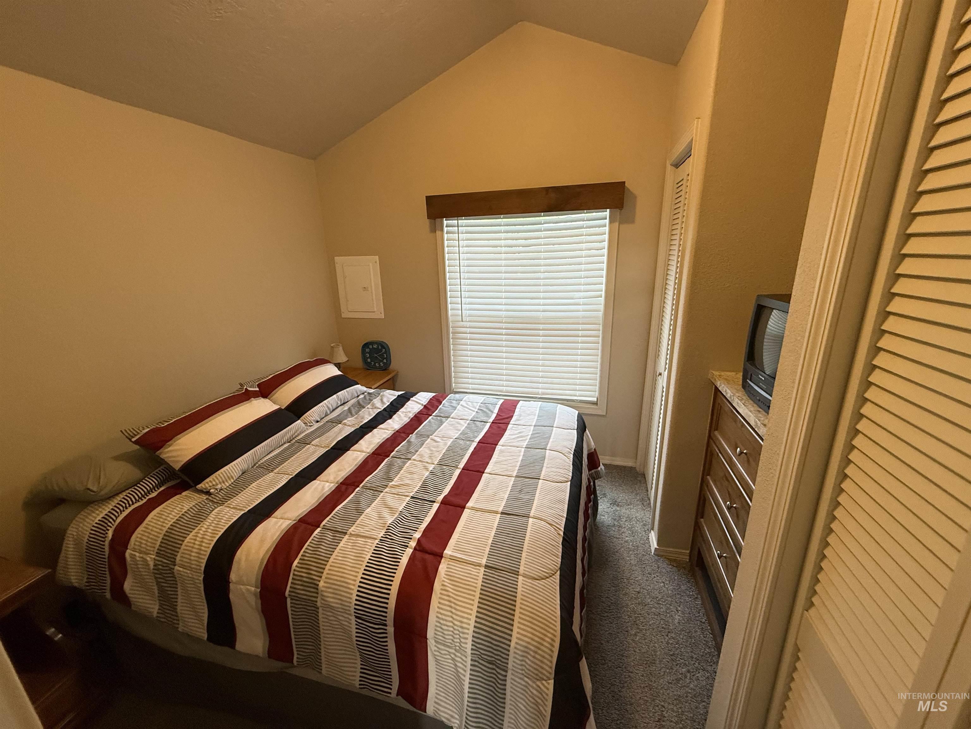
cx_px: 486
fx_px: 393
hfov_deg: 102.1
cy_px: 364
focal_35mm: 14
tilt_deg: -15.3
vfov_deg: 85.7
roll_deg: +1.7
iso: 250
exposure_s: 1/120
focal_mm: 2.22
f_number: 2.2
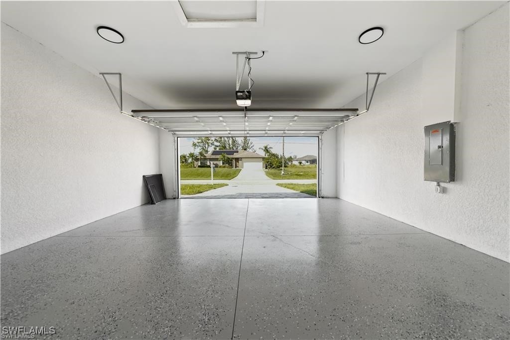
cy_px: 170
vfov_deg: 90.0
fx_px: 170
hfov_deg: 112.6
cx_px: 255
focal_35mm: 12
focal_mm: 12
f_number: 4
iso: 160
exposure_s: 1/200
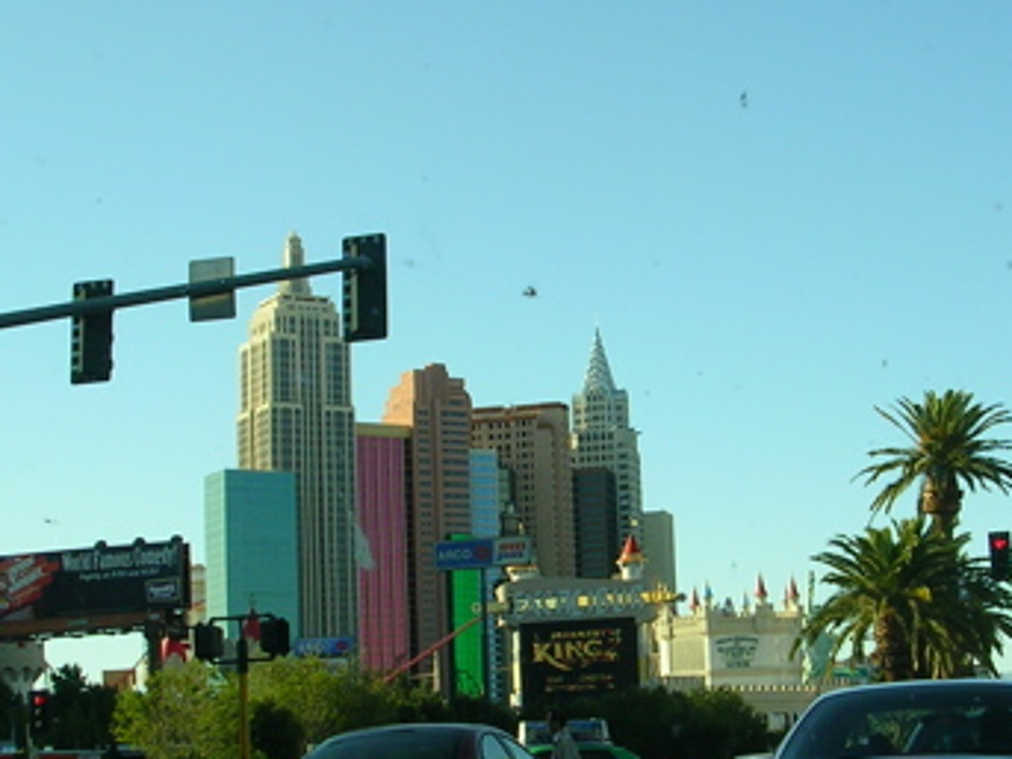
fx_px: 2075
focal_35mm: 71
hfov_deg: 27.2
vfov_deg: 20.7
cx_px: 679
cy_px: 425
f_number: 5.6
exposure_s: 1/147
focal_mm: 5.8
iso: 50
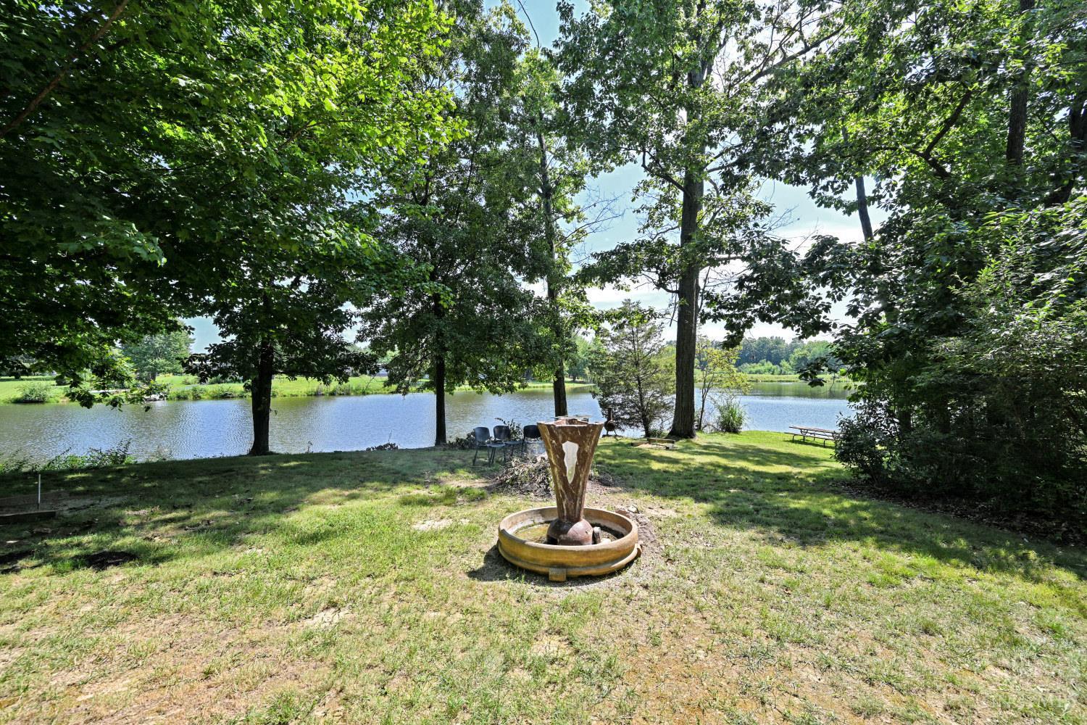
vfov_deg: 81.2
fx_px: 423
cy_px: 362
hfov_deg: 104.3
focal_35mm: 14
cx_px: 544
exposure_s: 1/250
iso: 100
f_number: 5.6
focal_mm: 14
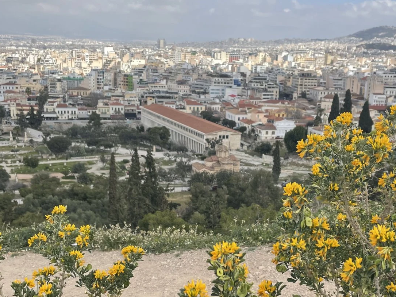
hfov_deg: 41.2
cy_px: 168
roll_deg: -2.0
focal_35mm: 46
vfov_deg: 31.5
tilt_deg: -12.4
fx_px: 526
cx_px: 212
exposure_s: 1/3300
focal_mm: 4.2
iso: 32
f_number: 1.6
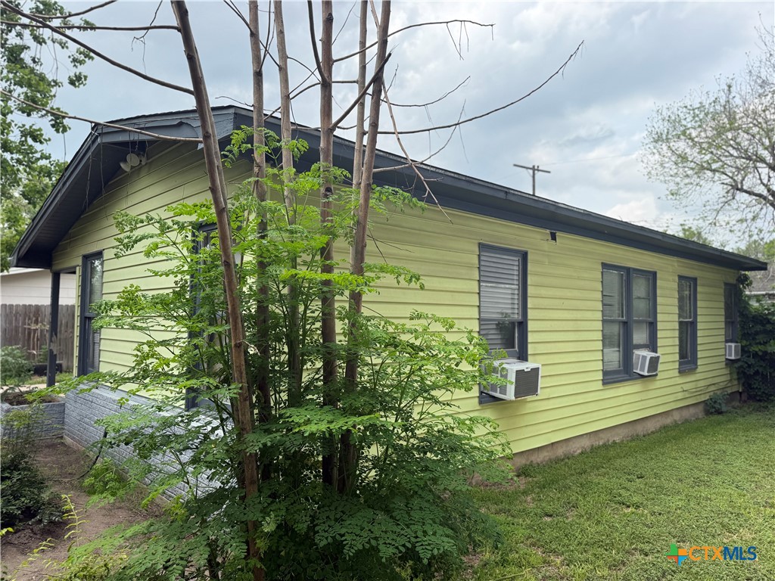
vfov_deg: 56.8
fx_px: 537
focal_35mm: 24
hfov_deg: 71.6
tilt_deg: +3.3
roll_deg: -1.0
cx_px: 388
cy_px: 290
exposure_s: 1/2110
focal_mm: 6.76
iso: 80
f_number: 1.78
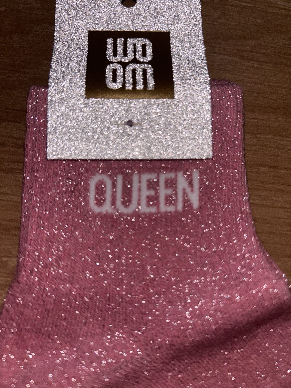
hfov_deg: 53.1
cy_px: 194
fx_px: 291
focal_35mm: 26
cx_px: 146
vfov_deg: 67.3
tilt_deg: -78.6
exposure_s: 1/80
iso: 32
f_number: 1.5
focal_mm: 5.7
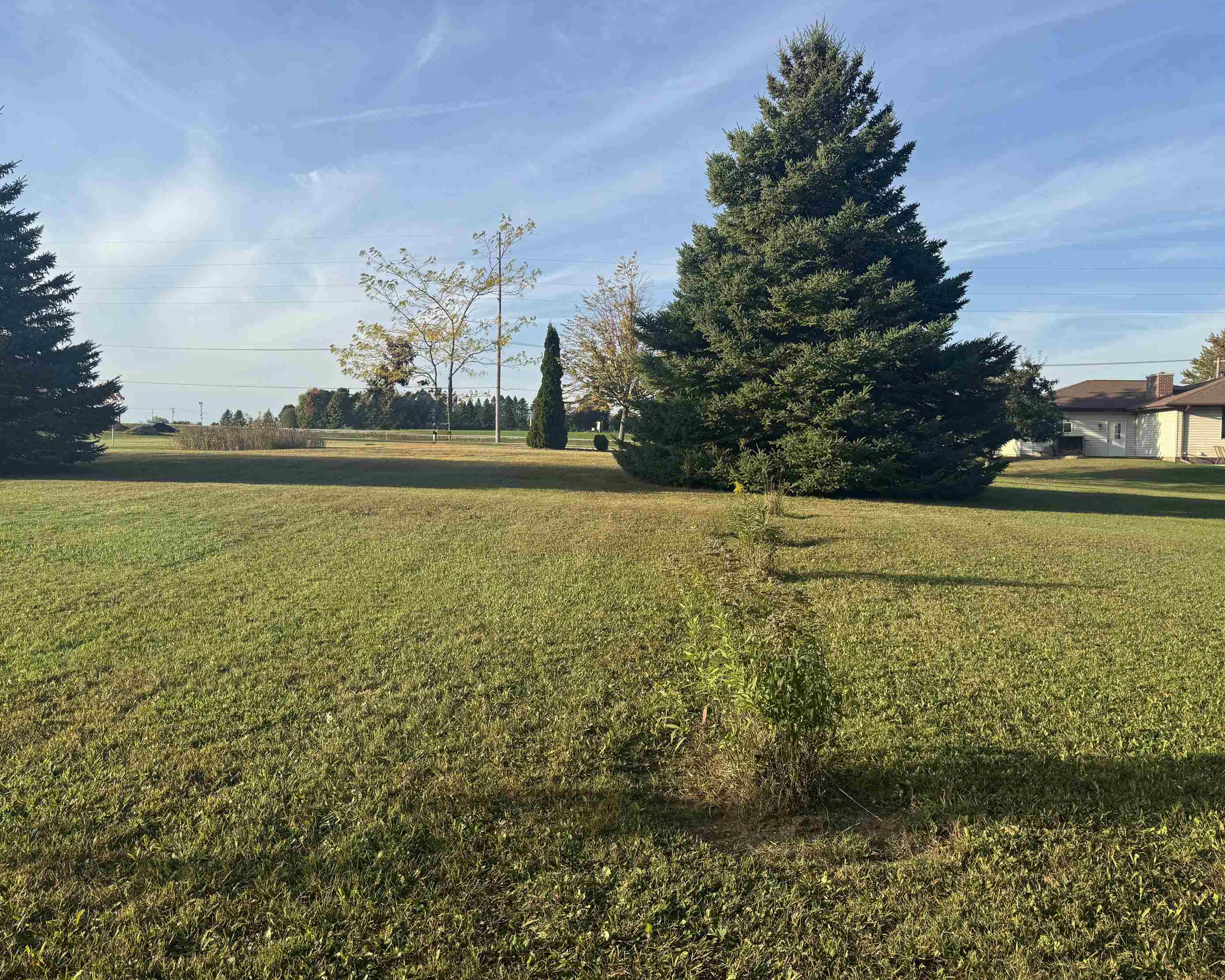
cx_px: 619
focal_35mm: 26
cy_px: 476
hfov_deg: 66.0
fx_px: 943
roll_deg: -1.3
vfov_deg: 54.9
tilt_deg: +0.2
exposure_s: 1/2833
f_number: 1.78
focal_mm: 6.76
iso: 80
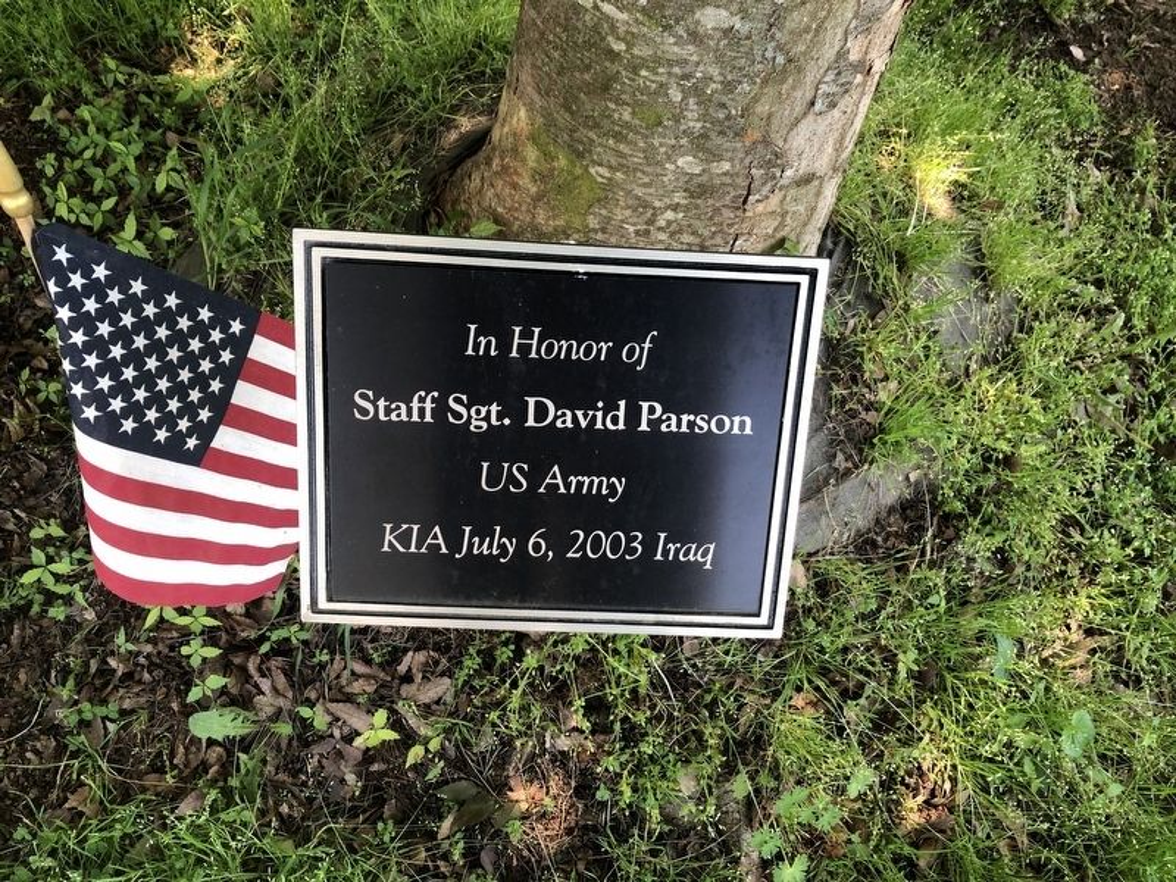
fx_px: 951
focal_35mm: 28
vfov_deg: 49.7
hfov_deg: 63.4
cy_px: 441
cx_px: 588
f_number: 1.8
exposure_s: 1/40
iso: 25
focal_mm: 3.99
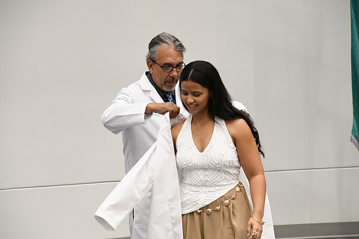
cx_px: 180
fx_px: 2314
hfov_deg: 8.9
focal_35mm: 232
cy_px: 120
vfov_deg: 5.9
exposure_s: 1/100
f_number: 8
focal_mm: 155
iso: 6400
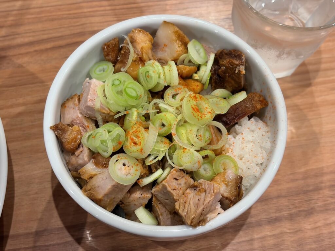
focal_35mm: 52
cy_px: 126
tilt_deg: -64.1
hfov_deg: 36.8
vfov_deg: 28.0
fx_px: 503
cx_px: 168
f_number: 1.6
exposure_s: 1/40
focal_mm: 5.96
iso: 100
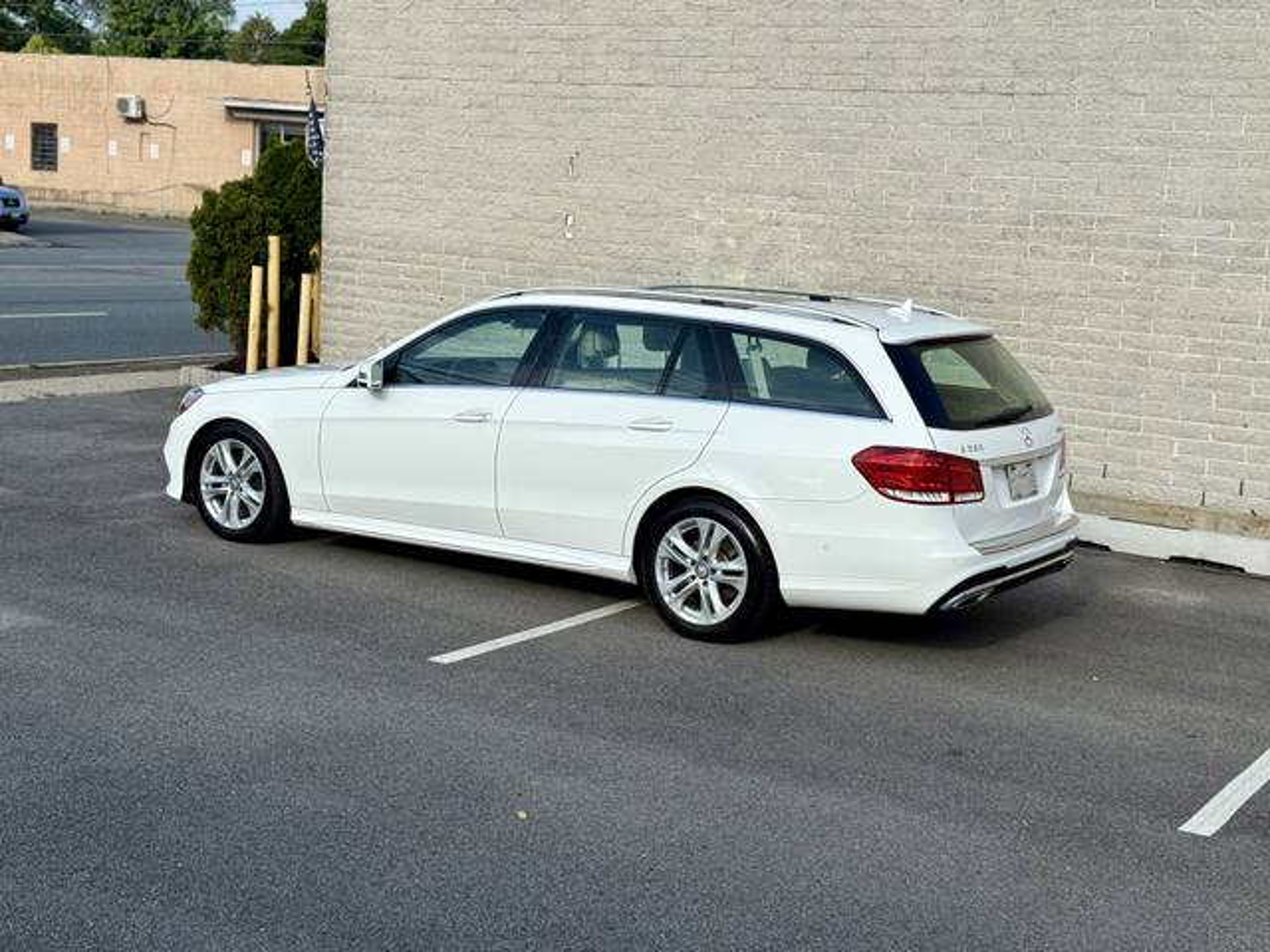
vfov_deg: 30.3
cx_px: 635
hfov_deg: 39.7
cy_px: 476
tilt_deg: -8.1
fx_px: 1761
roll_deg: -3.9
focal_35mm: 48
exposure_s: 1/4878
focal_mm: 6.76
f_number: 1.78
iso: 64
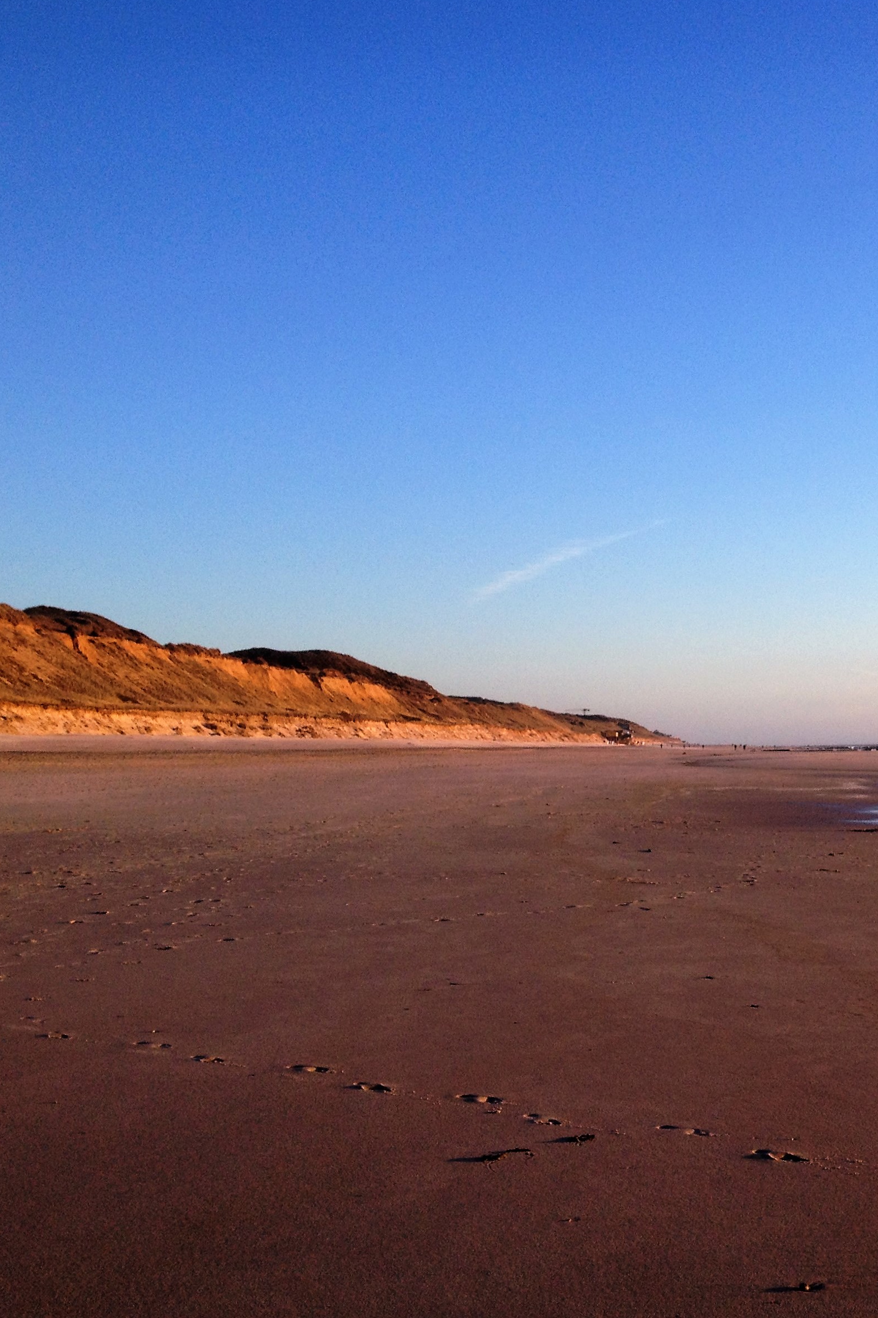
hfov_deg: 26.4
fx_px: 1793
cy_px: 658
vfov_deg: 40.3
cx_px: 821
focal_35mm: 49
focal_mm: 4.28
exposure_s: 1/587
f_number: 2.4
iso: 50
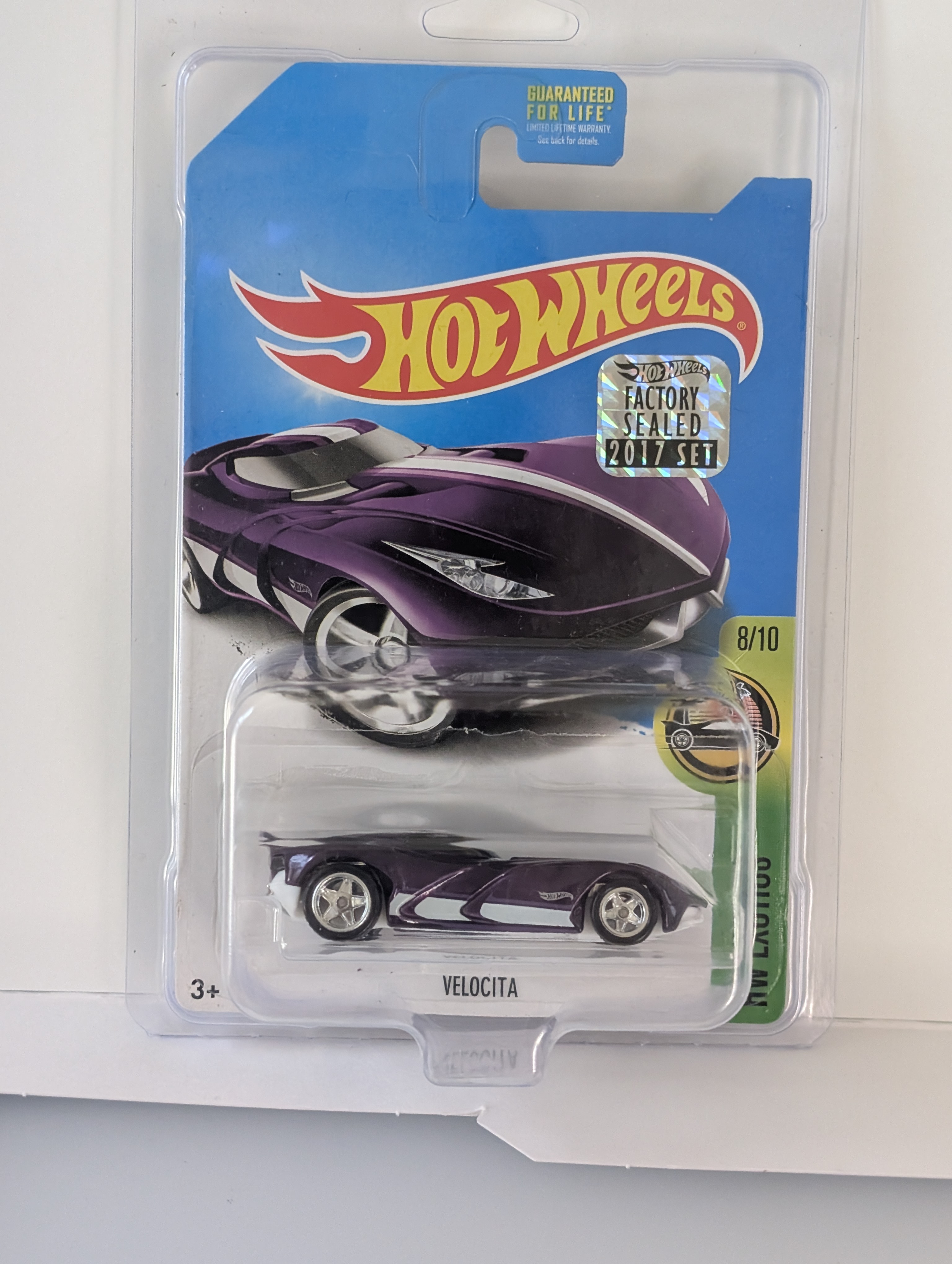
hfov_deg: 29.7
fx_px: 1792
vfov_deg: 38.9
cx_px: 476
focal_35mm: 49
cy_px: 632
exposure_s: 1/159
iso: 769
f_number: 1.68
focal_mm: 6.9
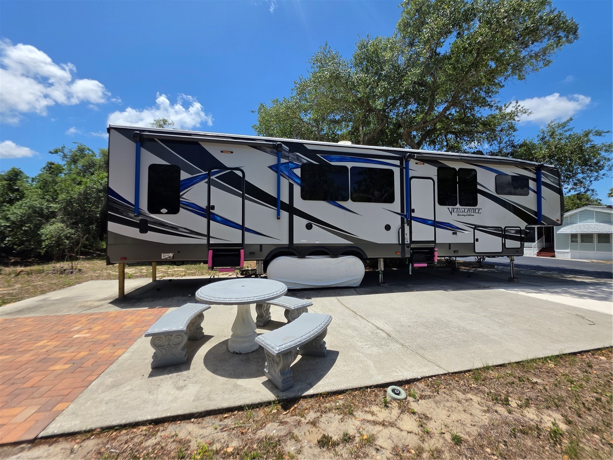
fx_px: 230
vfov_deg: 89.9
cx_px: 306
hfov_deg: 106.2
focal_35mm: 13
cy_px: 230
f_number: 1.9
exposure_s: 1/2116
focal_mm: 2.2
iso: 32
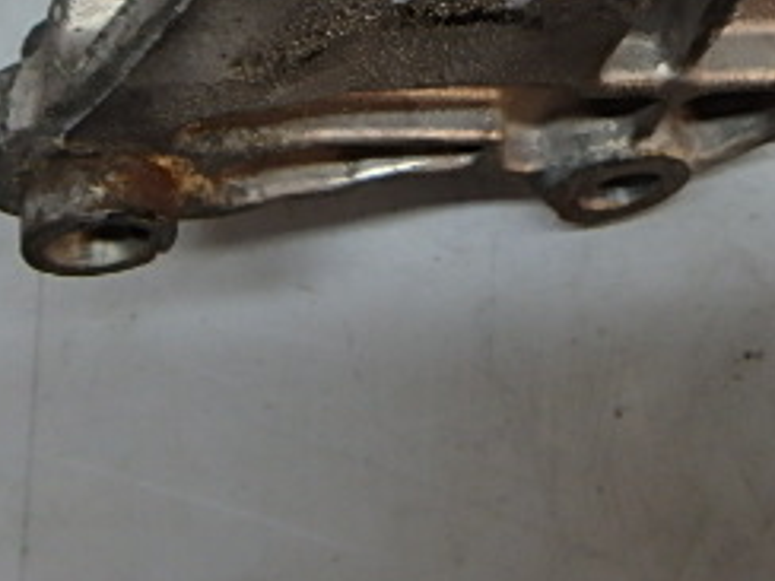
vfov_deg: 23.8
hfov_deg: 34.8
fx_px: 1231
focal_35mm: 55
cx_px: 470
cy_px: -149
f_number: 3.5
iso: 200
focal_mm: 3.7
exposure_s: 1/50
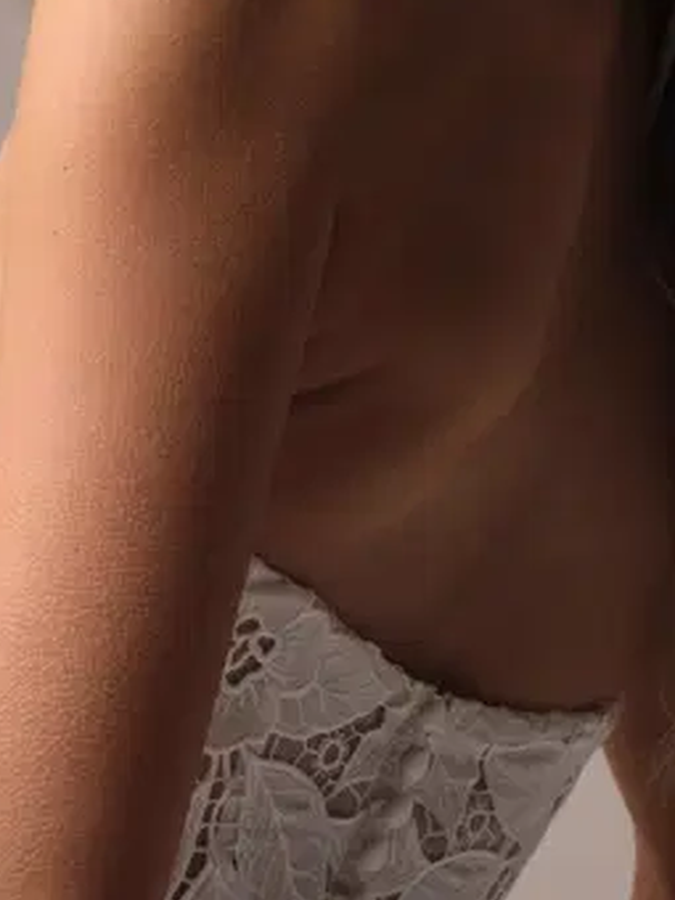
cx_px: 514
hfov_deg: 6.6
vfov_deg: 8.8
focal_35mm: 226
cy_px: 289
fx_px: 5876
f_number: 11
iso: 640
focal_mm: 81.2
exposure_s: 1/125
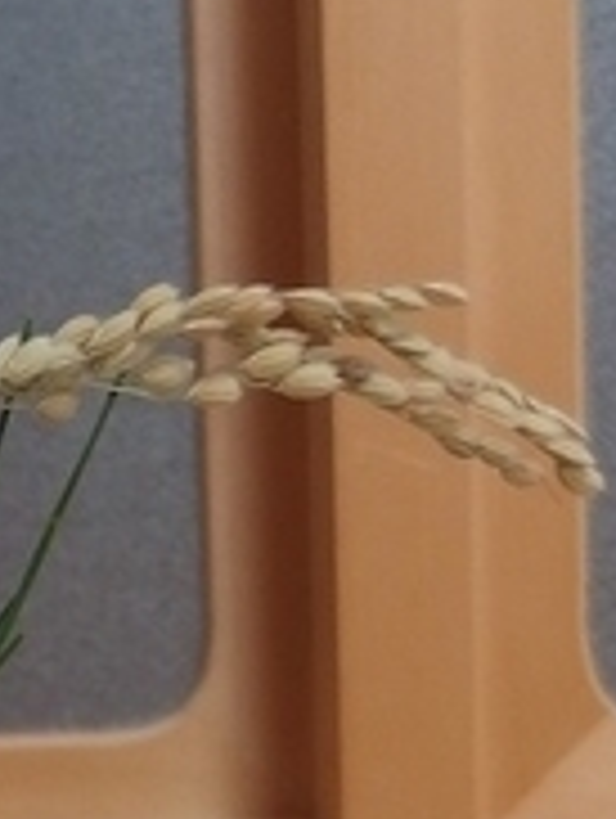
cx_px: -571
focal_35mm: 114
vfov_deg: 17.0
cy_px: 765
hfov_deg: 11.8
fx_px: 2699
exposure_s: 1/50
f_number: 1.8
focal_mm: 4.7
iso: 200
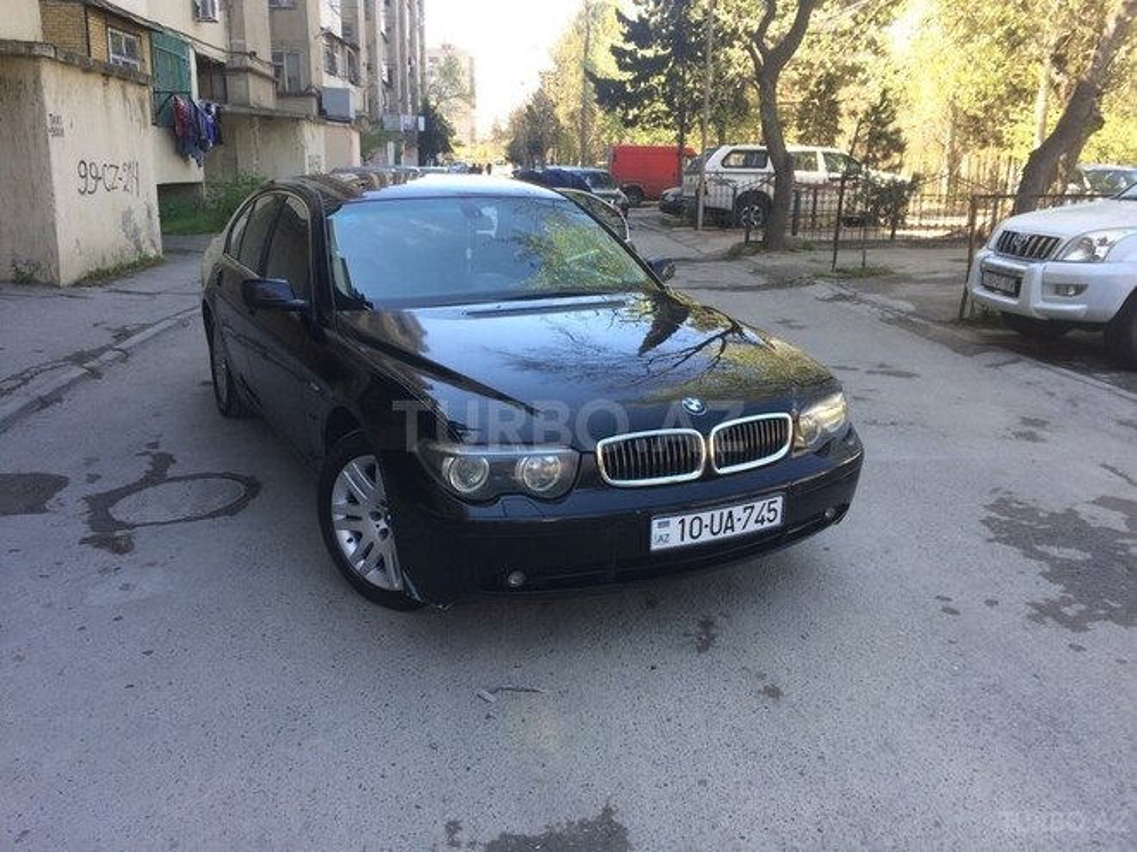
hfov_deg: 61.7
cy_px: 426
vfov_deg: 48.2
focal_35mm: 29
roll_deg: -1.2
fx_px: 953
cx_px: 568
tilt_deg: -15.7
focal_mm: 4.15
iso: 32
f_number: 2.2
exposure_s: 1/197
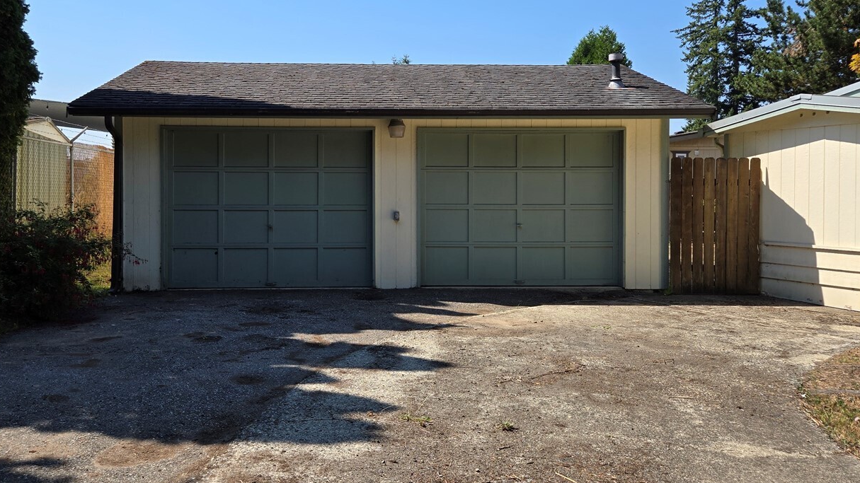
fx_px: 752
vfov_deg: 35.6
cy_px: 209
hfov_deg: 59.4
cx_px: 398
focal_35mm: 33
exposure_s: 1/1406
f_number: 1.8
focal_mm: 5.4
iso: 25
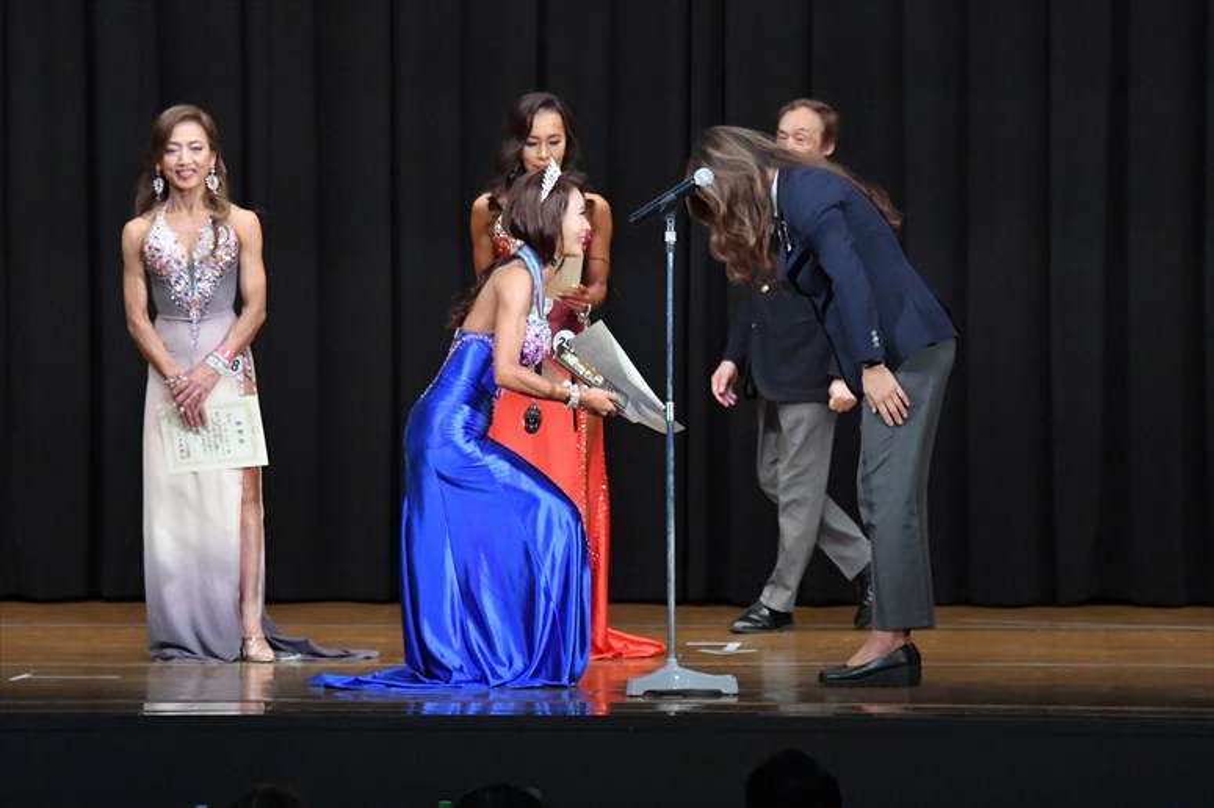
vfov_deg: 6.8
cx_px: 607
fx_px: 6809
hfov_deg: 10.2
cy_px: 404
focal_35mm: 202
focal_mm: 135
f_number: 5.6
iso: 8000
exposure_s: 1/400
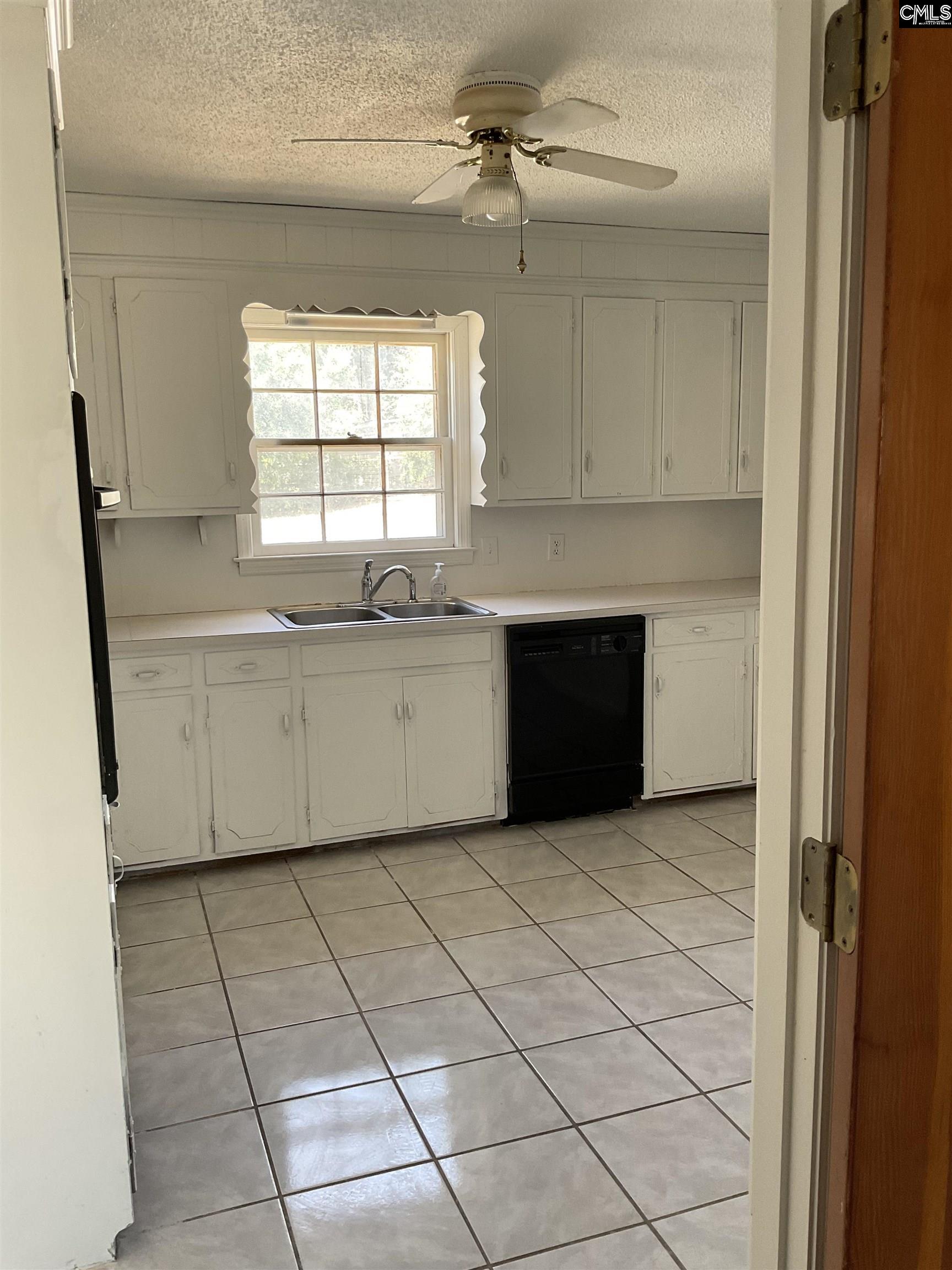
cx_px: 476
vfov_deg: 61.7
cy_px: 635
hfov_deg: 48.2
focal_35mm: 29
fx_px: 1063
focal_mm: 3
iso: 64
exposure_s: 1/88
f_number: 1.8
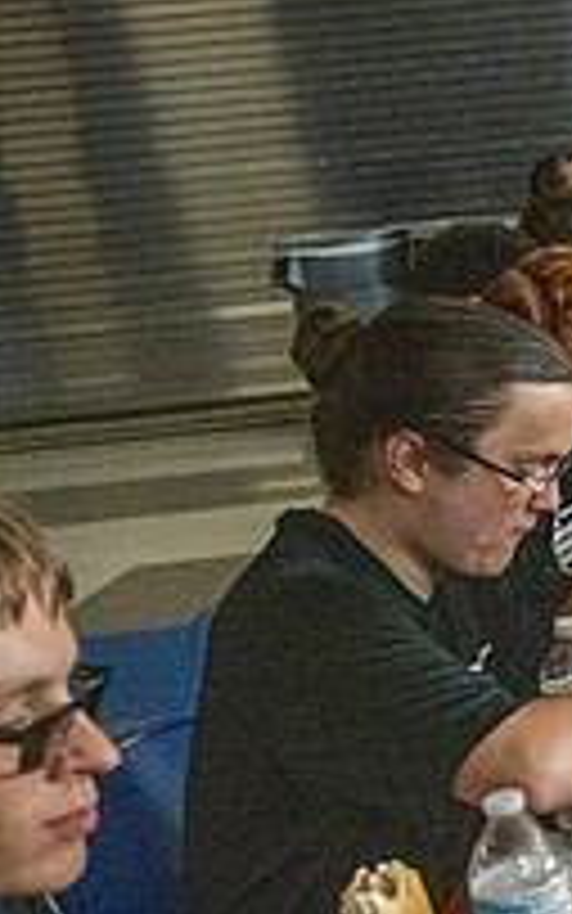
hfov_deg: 15.5
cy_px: 529
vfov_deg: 29.3
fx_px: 1745
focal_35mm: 70
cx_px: 1085
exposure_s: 1/800
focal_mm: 24
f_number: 4
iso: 16000
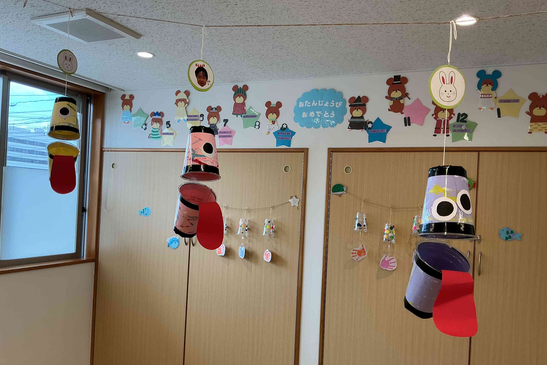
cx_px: 275
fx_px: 471
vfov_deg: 42.3
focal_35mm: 31
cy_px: 199
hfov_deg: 60.3
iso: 20
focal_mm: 3
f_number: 1.8
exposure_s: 1/120
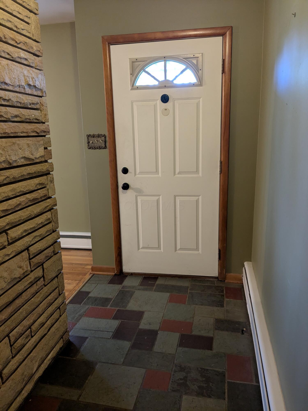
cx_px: 154
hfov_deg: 51.4
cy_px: 206
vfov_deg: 65.3
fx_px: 320
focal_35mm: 27
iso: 236
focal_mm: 4.38
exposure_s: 1/24
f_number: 1.73
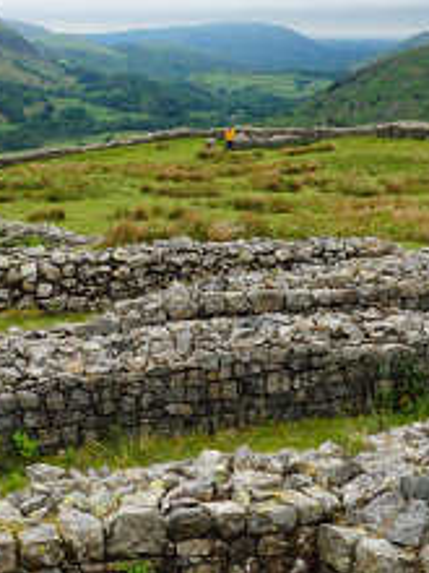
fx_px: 1388
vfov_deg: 23.3
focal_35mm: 84
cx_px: 127
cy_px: 275
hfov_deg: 17.5
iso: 100
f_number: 10
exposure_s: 1/80
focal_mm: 16
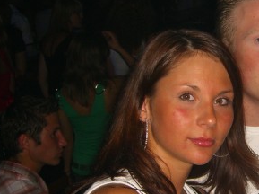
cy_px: 125
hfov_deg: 24.1
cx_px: 227
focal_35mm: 79
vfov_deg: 18.6
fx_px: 590
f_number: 2.8
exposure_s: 1/60
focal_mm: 7.9
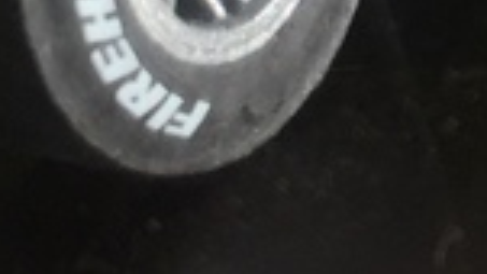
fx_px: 2764
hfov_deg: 9.7
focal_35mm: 214
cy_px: -342
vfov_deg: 5.5
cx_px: 810
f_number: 2.2
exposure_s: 1/356
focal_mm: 4.15
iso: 32
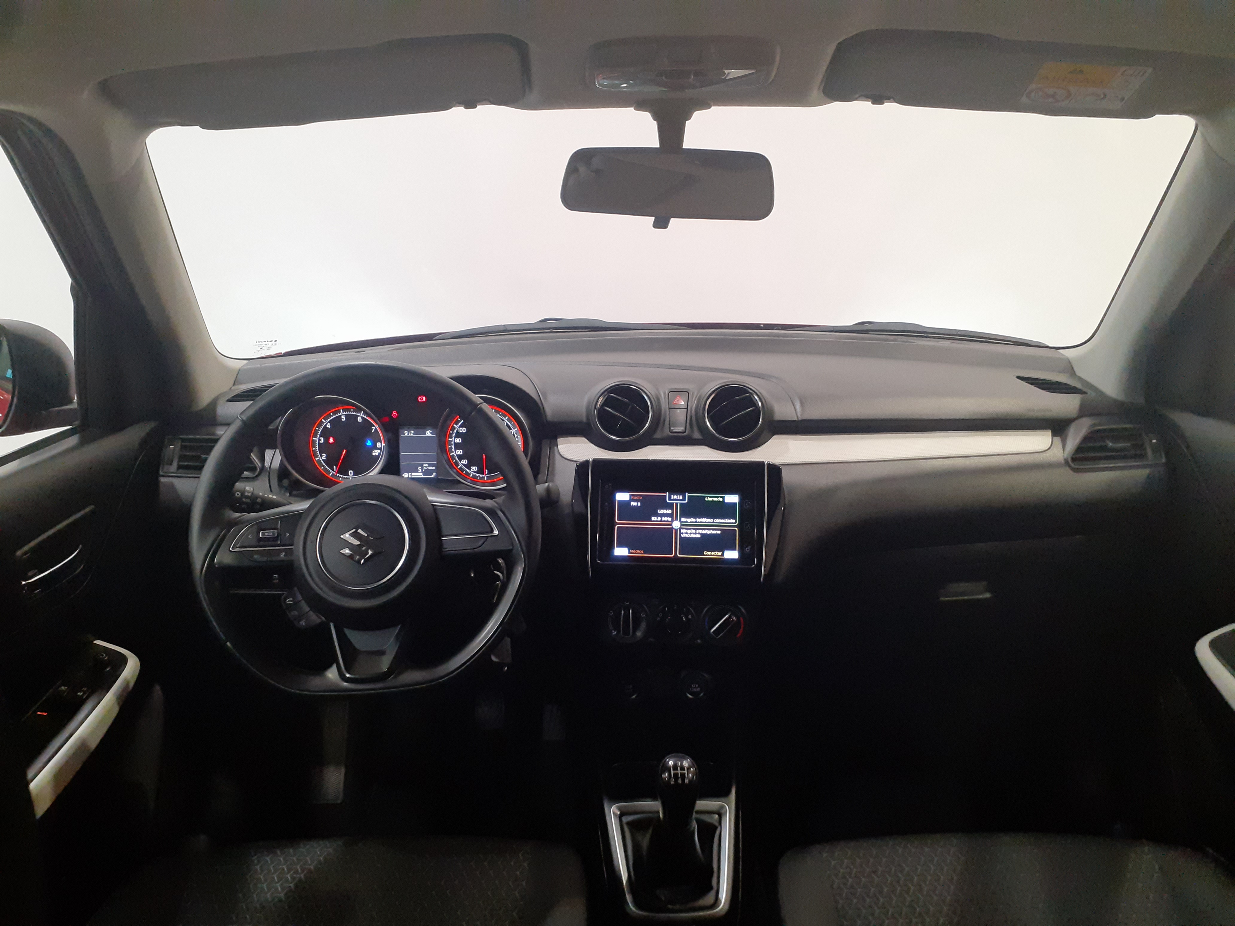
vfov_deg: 51.4
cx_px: 618
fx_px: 963
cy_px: 463
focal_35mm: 27
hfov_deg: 65.3
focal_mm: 3.6
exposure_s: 1/33
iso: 250
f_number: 1.9
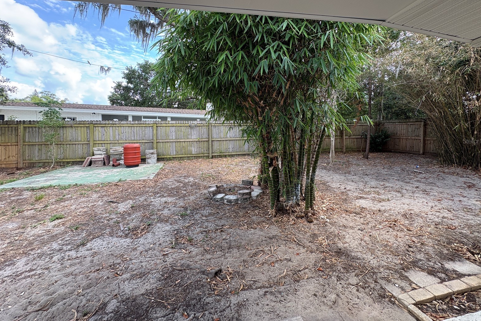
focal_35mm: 15
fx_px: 200
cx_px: 244
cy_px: 141
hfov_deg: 100.4
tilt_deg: -1.5
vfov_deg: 77.0
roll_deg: -1.0
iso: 40
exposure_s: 1/108
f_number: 2.2
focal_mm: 2.22
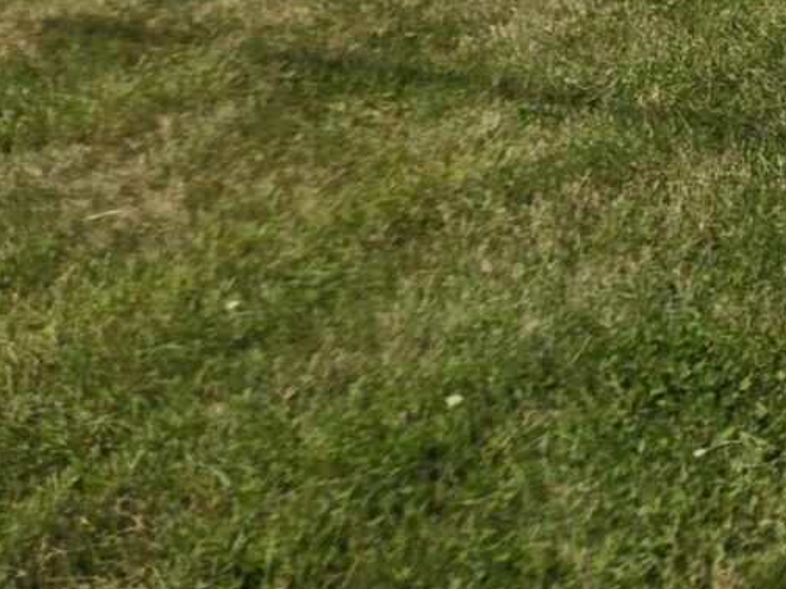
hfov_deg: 13.1
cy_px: -712
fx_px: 2656
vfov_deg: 11.1
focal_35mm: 117
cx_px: 1842
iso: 25
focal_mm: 5.4
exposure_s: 1/3092
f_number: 1.8
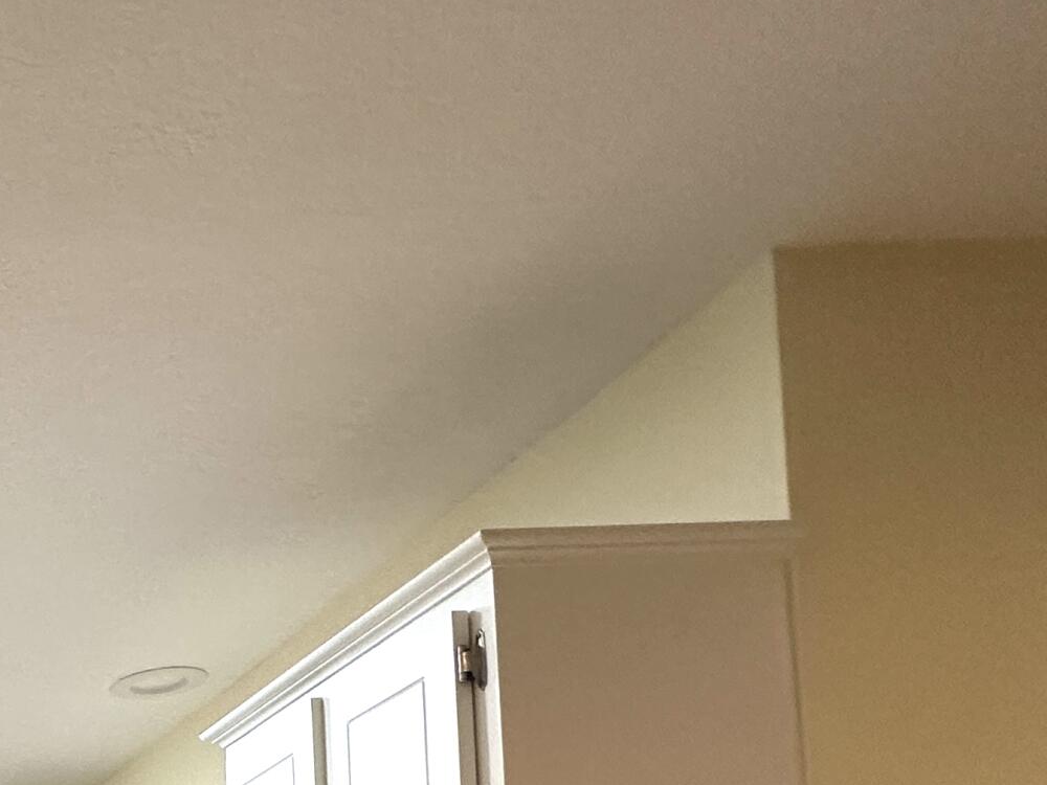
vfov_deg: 27.9
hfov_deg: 29.9
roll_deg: -0.3
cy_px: 1044
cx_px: -465
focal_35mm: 42
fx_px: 1270
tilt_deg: +4.8
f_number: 2.2
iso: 160
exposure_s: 1/120
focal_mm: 2.22
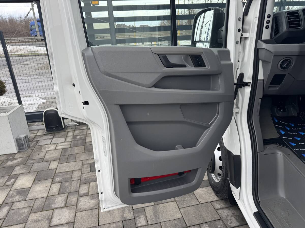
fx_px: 211
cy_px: 114
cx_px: 152
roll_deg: +2.2
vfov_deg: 56.8
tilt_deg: -22.5
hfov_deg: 71.6
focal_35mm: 24
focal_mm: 6.76
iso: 80
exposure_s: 1/278
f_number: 1.78
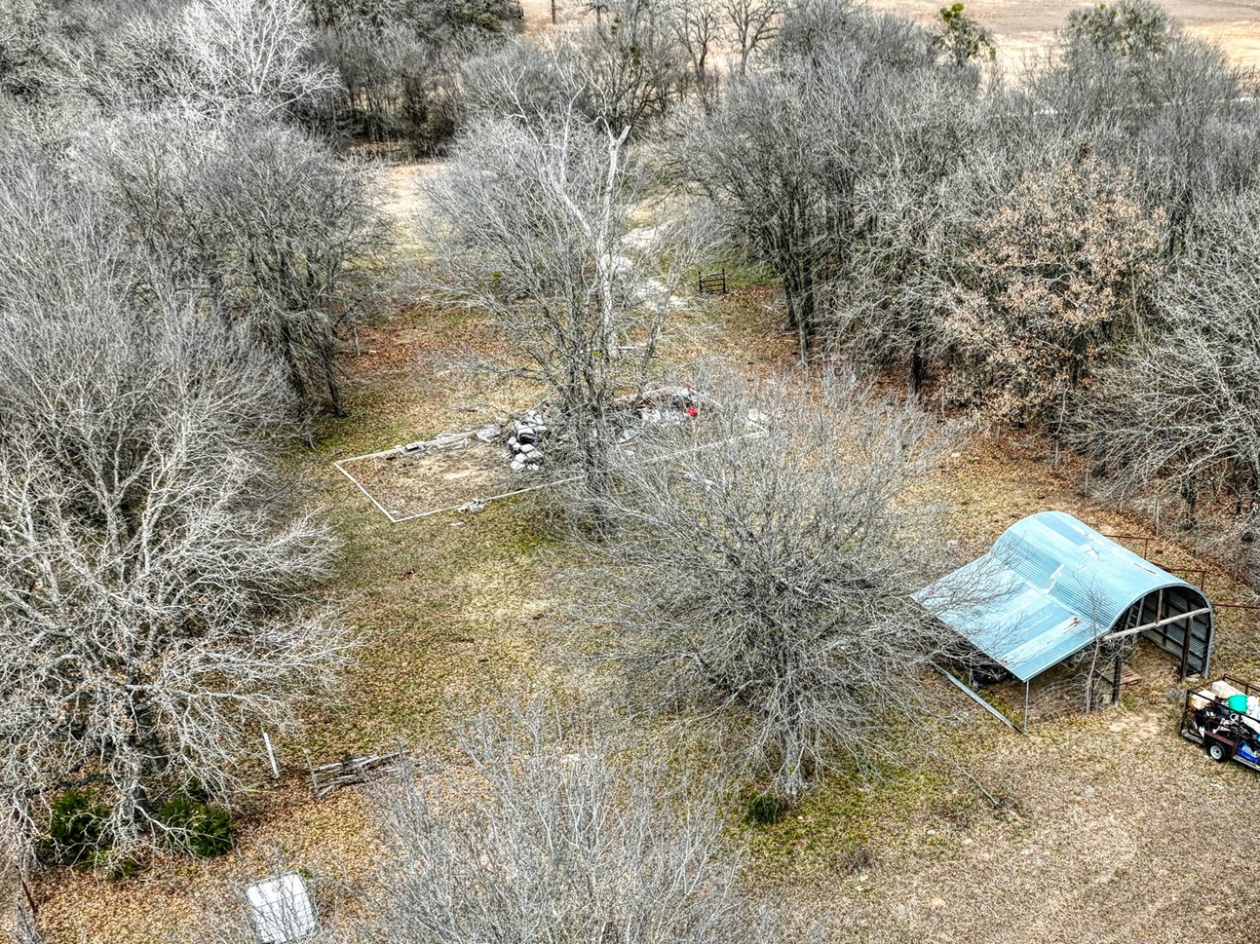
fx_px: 1383
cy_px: 732
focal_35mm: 38
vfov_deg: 36.6
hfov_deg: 48.1
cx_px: 852
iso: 100
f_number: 2.8
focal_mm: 12.3
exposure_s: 1/500
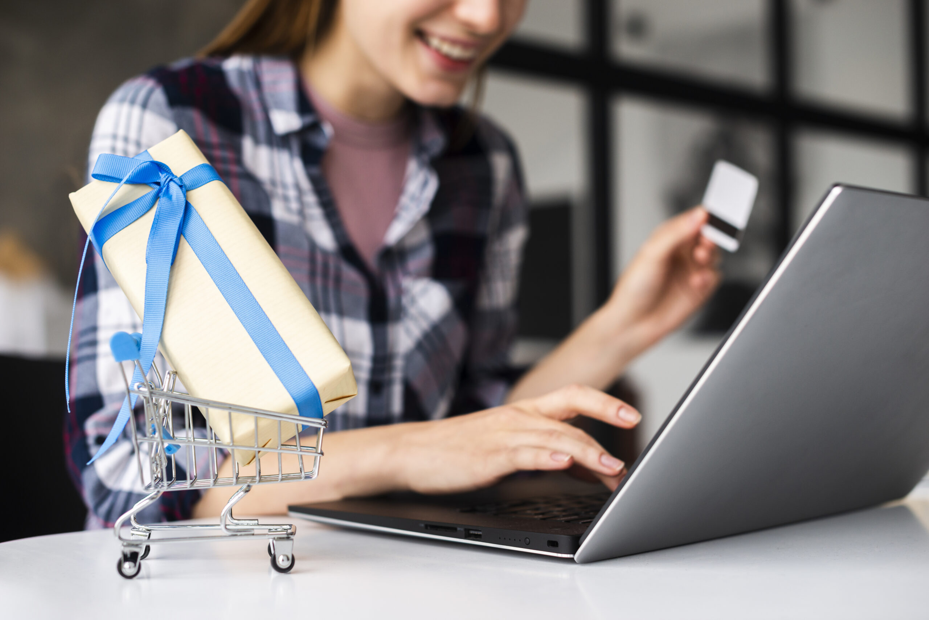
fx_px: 1291
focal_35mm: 50
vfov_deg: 27.0
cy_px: 310
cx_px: 464
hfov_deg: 39.6
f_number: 3.2
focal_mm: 50
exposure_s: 1/160
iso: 400
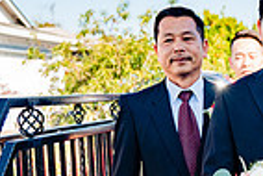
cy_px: 194
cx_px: 296
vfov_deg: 11.9
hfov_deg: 17.3
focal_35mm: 114
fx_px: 834
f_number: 3.5
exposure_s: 1/400
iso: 100
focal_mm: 28
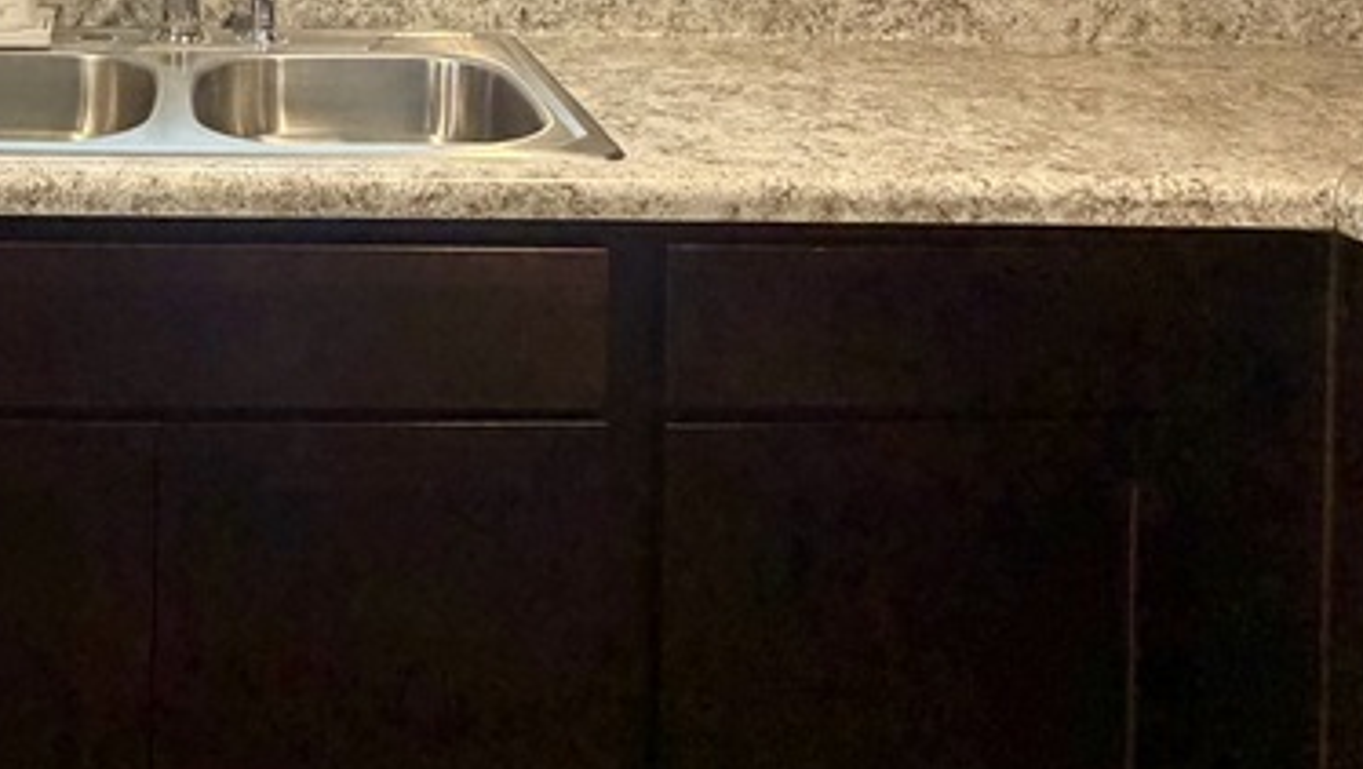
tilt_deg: +0.7
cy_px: -277
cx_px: 270
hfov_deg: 44.1
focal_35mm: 44
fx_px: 1591
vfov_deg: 23.4
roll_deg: -1.4
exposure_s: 1/60
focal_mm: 2.22
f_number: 2.2
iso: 250
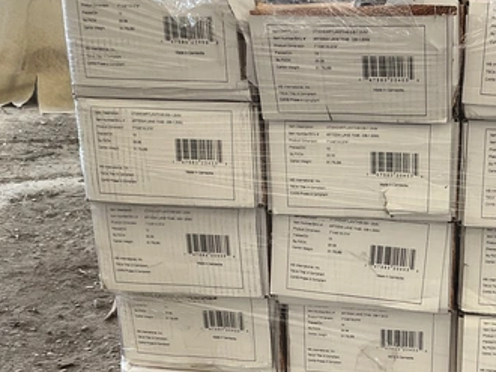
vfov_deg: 22.0
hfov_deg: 29.0
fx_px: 945
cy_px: 275
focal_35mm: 66
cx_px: 367
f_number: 1.8
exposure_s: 1/122
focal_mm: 3
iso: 32
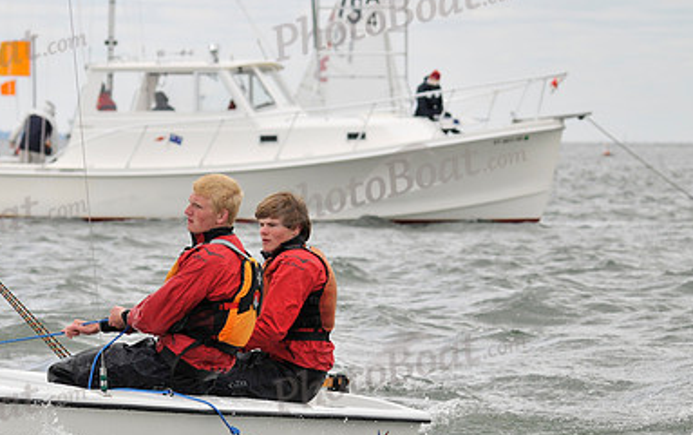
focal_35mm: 312
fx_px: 5893
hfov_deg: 6.7
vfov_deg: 4.2
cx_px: 179
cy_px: 300
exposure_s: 1/1000
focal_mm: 135
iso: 200
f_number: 6.3
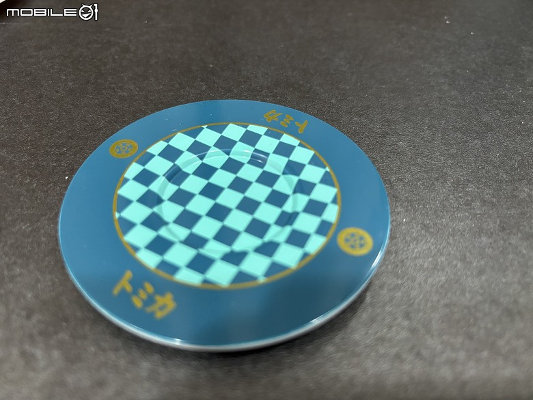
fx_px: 400
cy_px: 200
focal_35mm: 26
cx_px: 266
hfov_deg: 67.3
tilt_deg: -45.7
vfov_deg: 53.1
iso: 320
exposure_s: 1/60
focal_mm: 5.96
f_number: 1.6
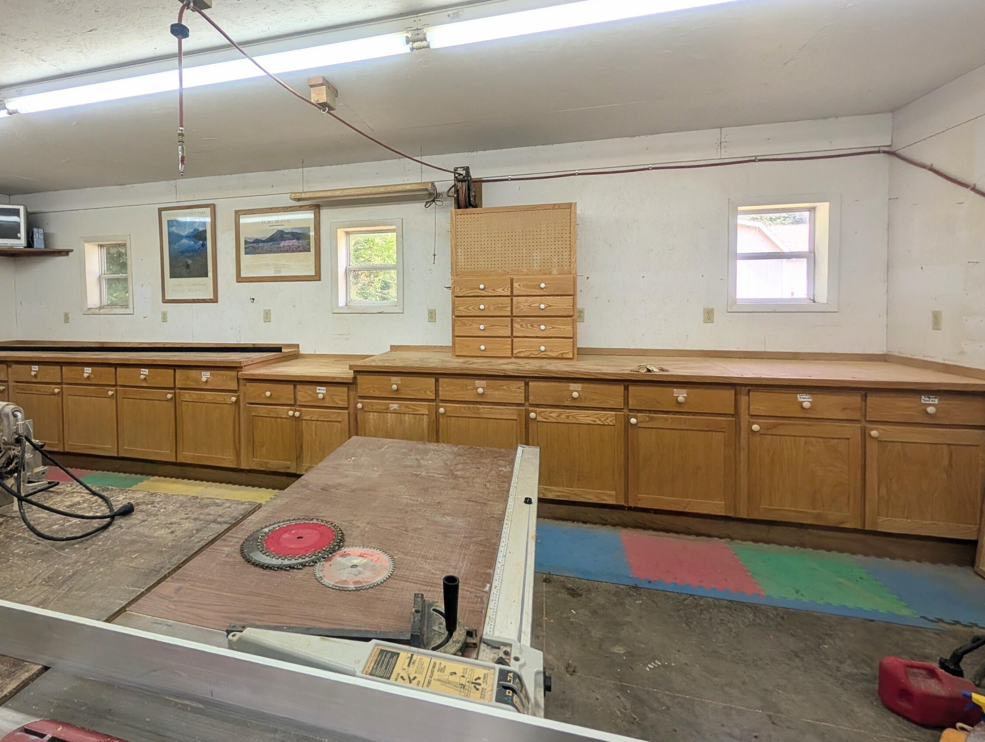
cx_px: 397
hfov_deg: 93.3
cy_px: 309
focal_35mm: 16
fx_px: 456
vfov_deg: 77.6
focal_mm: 2.02
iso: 62
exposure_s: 1/370
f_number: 1.7
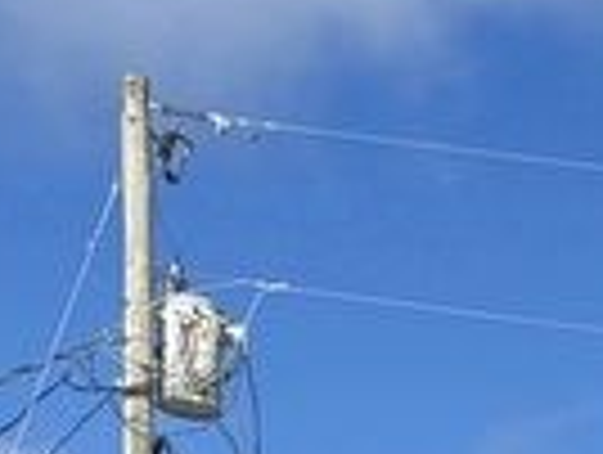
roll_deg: +0.3
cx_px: 1314
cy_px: 1281
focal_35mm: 155
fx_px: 2705
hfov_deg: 11.2
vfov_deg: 8.3
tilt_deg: -1.8
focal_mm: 5.96
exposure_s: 1/2639
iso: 50
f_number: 1.6
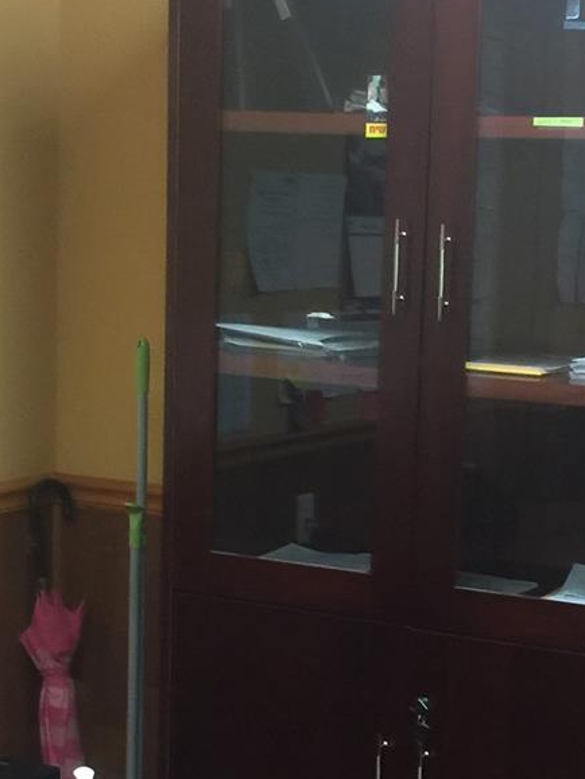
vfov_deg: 25.2
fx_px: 1734
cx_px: 364
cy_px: 528
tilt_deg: -9.1
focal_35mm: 77
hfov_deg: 19.1
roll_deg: -0.3
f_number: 2.2
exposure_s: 1/10
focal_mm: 4.15
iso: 100
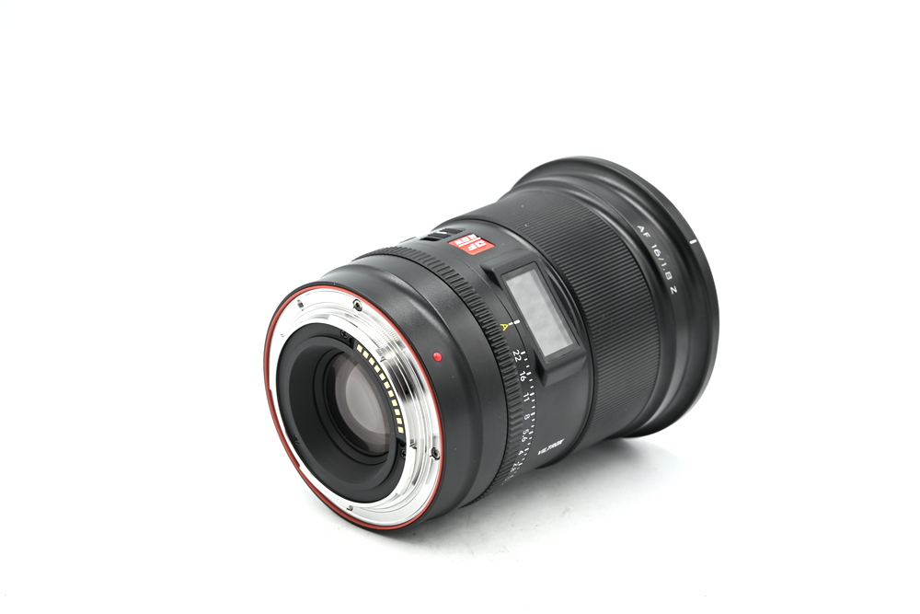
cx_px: 460
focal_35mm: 75
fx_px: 1917
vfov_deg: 18.2
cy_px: 307
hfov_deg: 27.0
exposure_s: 1/13
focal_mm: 75
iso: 100
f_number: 14
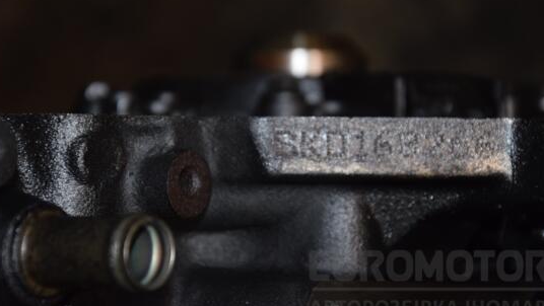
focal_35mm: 185
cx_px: 290
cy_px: 131
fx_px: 2664
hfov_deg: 11.7
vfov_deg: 6.6
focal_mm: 105
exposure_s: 1/60
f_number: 5.6
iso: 800
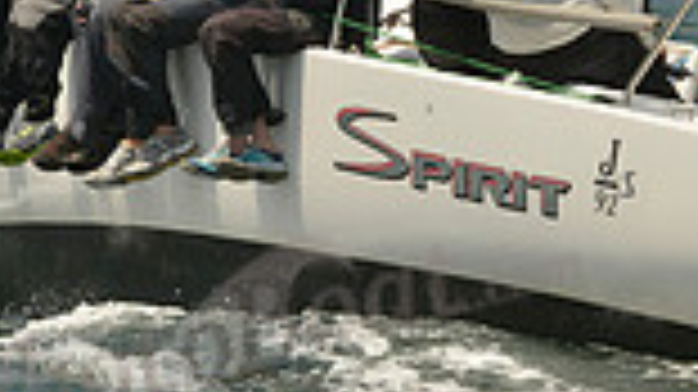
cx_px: 820
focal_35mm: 785
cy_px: 34
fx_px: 14521
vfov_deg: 1.5
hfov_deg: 2.8
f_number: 9
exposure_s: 1/1000
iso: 280
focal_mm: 200
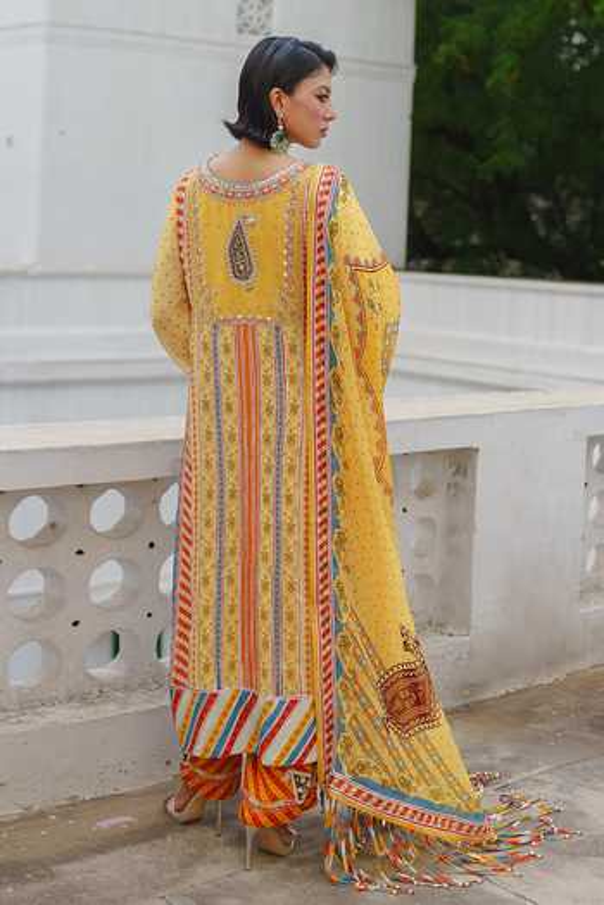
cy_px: 452
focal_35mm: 35
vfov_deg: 54.4
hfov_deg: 37.9
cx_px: 302
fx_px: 881
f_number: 2
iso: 200
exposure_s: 1/320
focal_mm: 35
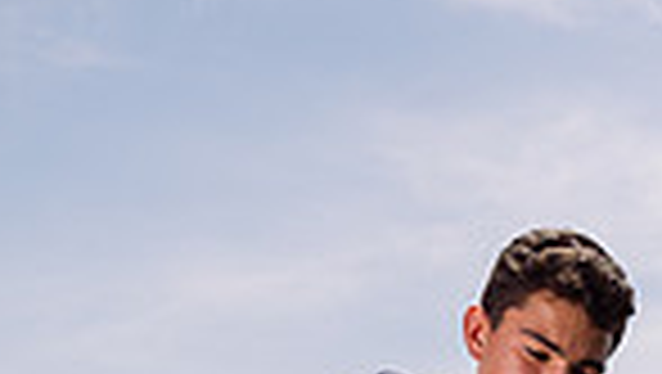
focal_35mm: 106
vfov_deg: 10.0
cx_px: 495
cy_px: 906
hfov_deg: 20.0
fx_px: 1862
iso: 50
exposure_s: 1/250
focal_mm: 33
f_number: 7.1
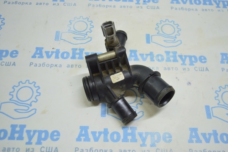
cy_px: 76
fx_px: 228
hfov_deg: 53.2
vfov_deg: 36.8
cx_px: 114
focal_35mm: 36
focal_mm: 24
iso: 400
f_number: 4
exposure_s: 1/60
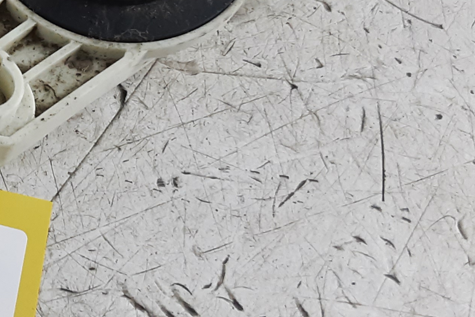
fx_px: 963
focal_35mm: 73
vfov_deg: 18.4
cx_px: -98
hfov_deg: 24.9
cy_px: 41
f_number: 1.9
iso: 100
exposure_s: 1/50
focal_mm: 2.91
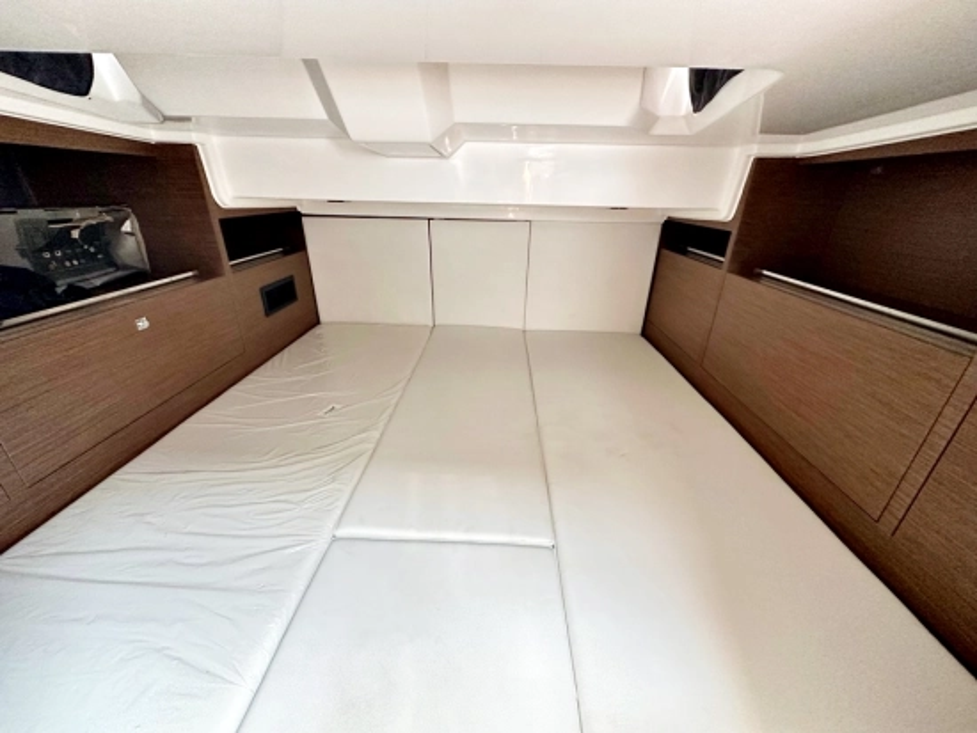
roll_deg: -1.6
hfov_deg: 102.0
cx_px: 488
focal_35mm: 14
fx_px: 395
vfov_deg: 85.7
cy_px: 366
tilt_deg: -25.7
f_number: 2.2
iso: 320
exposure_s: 1/71
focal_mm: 2.22
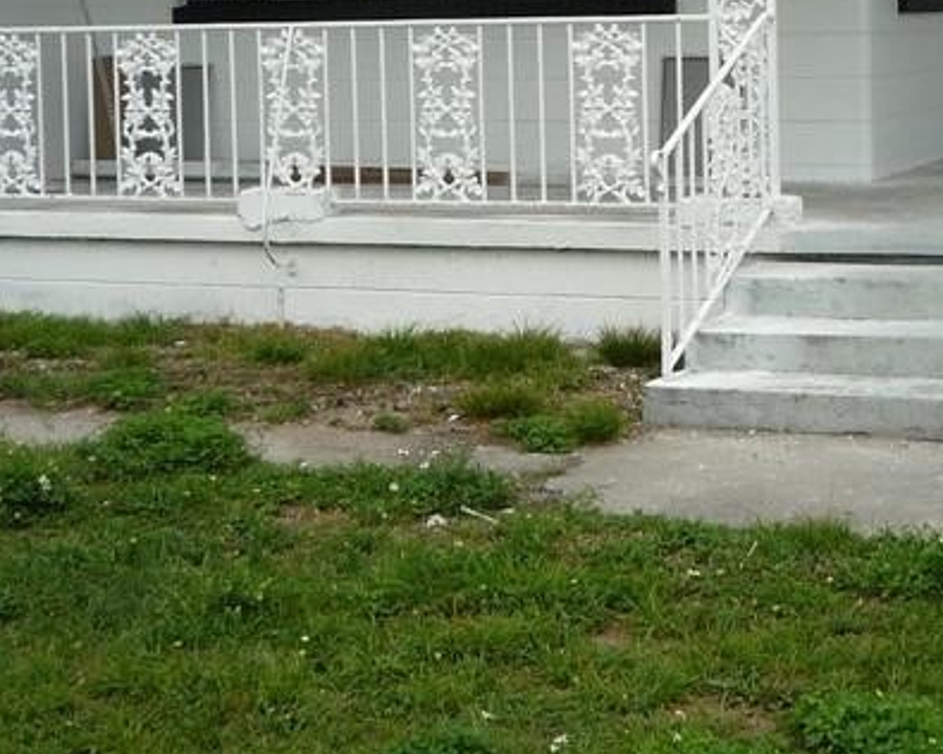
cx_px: 604
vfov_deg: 18.6
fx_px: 2261
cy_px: 81
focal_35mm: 81
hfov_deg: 23.5
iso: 100
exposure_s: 1/400
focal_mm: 5.2
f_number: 5.6
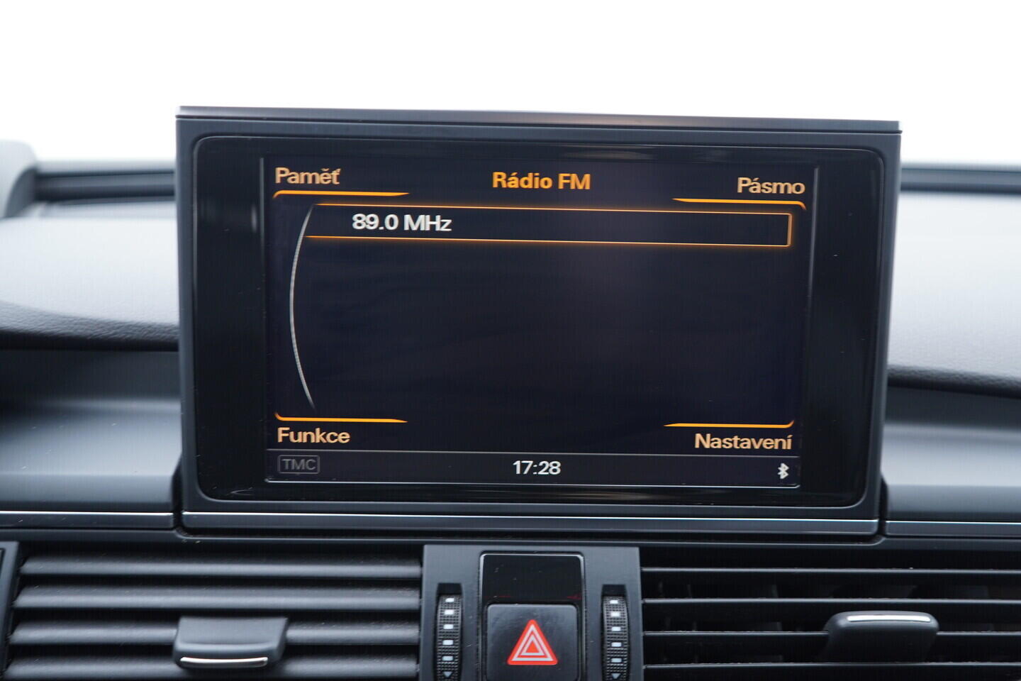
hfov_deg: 53.1
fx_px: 1021
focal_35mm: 36
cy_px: 340
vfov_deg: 36.9
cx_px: 510
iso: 320
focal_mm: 24
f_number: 2.8
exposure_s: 1/40
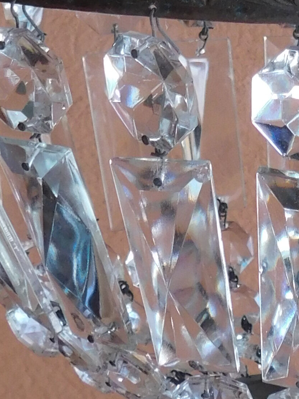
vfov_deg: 14.5
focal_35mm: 125
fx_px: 1440
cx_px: 386
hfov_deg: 11.5
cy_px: -235
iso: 125
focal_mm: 5.3
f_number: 3.2
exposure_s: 1/80
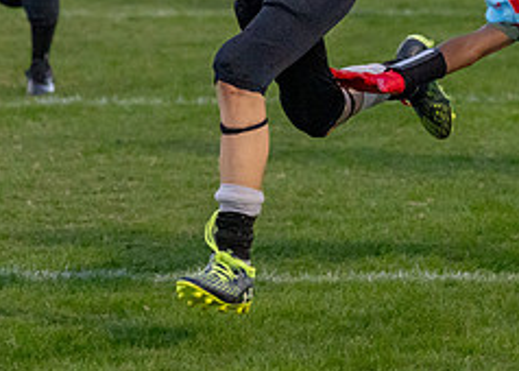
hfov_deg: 6.7
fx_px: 4451
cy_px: -38
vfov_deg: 4.8
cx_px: 196
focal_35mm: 302
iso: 2000
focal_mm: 75
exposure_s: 1/1000
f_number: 2.8
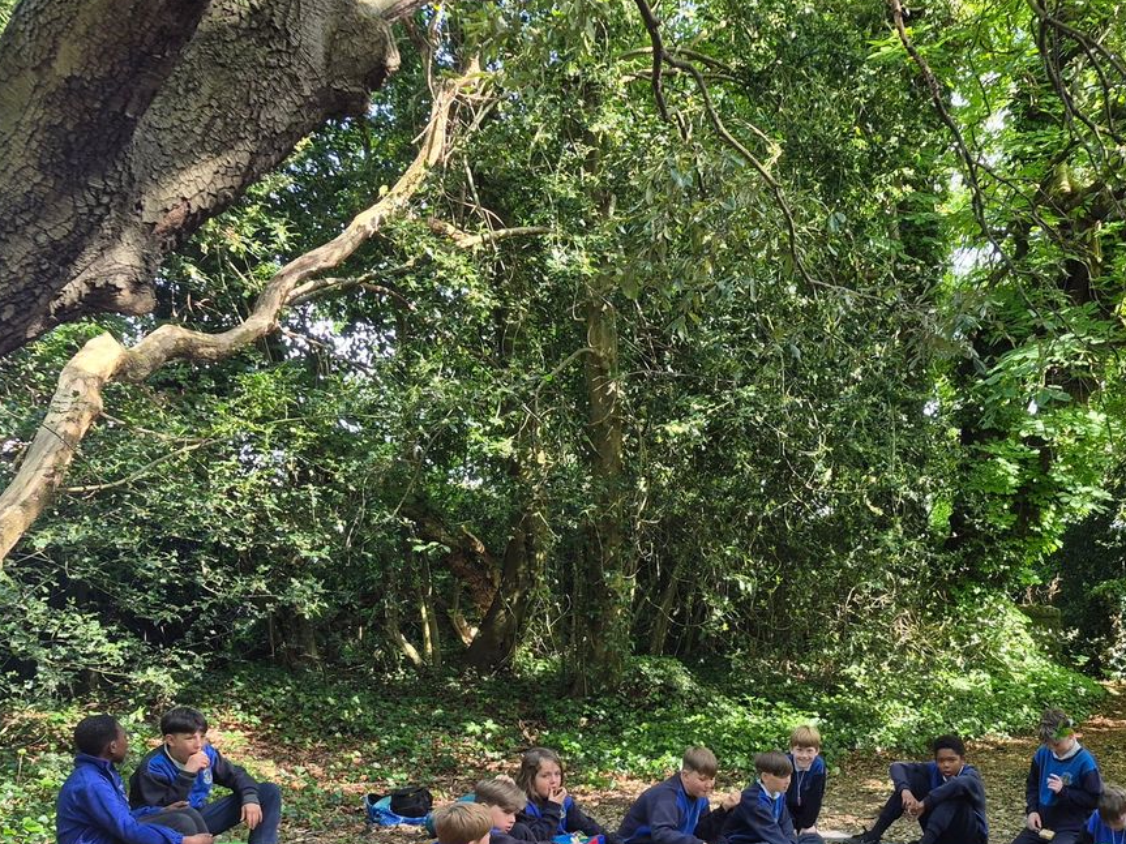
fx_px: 1301
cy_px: 717
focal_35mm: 40
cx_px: 774
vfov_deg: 34.4
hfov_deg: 45.9
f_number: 1.8
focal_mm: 5.4
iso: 80
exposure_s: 1/180
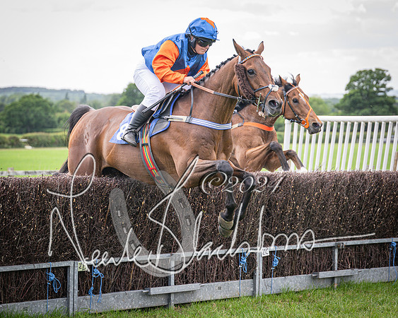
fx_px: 1316
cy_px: 132
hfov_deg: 17.2
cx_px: 197
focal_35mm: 112
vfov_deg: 13.8
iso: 400
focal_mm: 70
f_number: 2.8
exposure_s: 1/1600
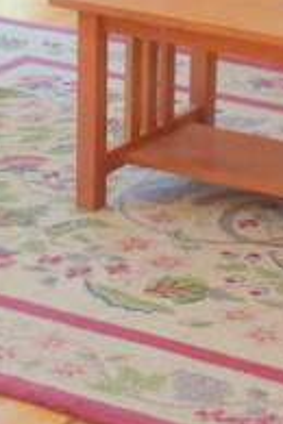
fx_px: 2016
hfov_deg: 8.0
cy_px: -357
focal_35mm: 171
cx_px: 305
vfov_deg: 11.1
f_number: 3.5
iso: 80
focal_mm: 5.3
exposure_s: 1/40
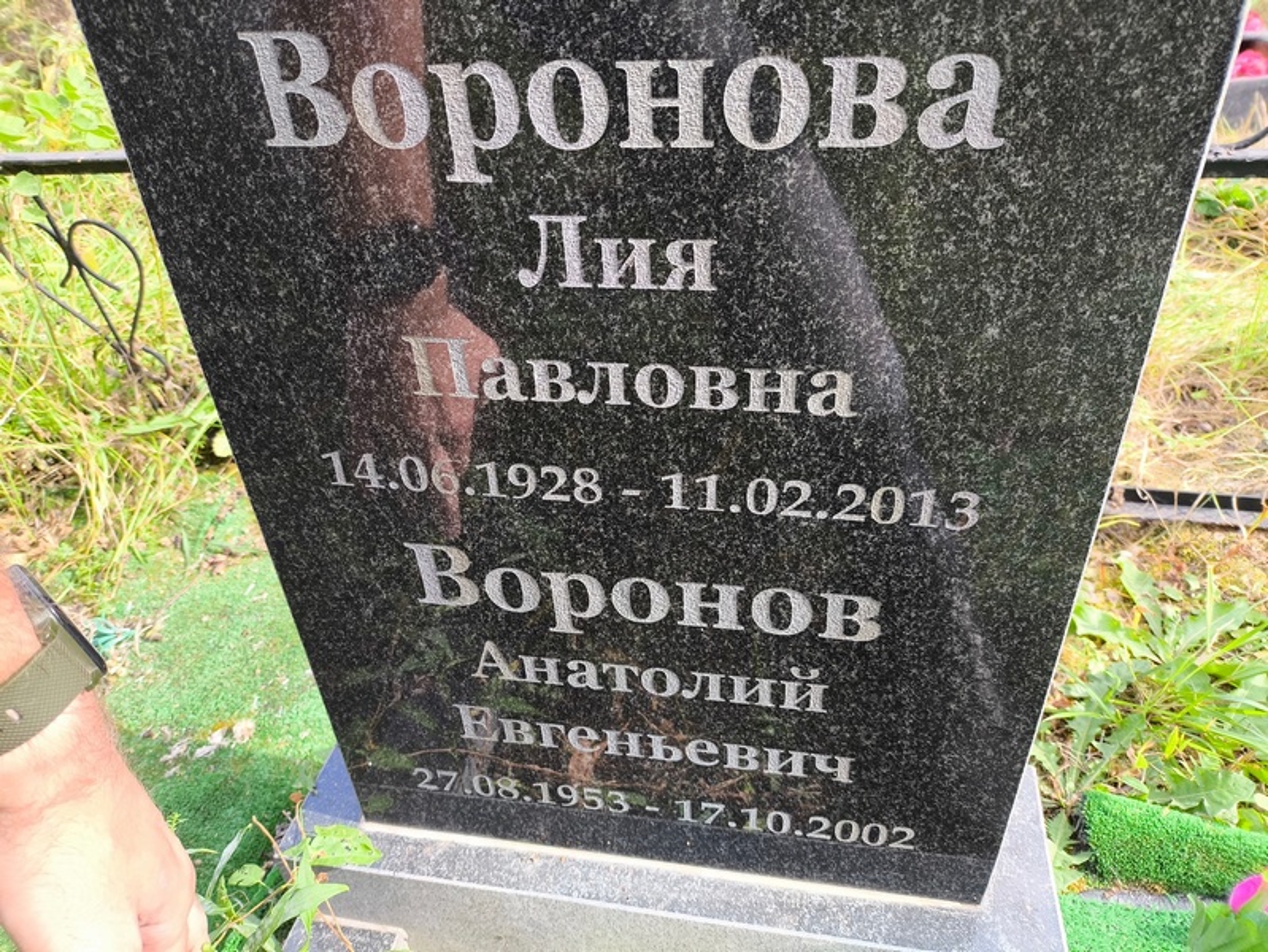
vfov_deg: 54.9
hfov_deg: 69.4
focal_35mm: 25
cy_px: 476
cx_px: 634
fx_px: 916
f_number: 1.7
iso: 50
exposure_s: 1/179
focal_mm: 4.71
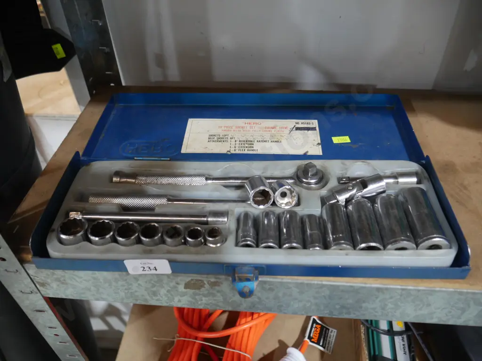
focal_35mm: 28
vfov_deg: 49.7
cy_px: 180
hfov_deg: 63.4
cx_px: 241
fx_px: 390
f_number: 3.5
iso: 1250
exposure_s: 1/60
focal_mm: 14
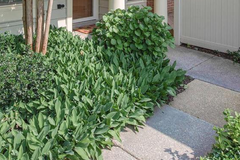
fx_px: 240
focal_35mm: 36
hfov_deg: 52.5
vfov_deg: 30.4
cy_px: -39
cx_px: 87
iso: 200
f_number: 8
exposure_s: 1/500
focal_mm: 14
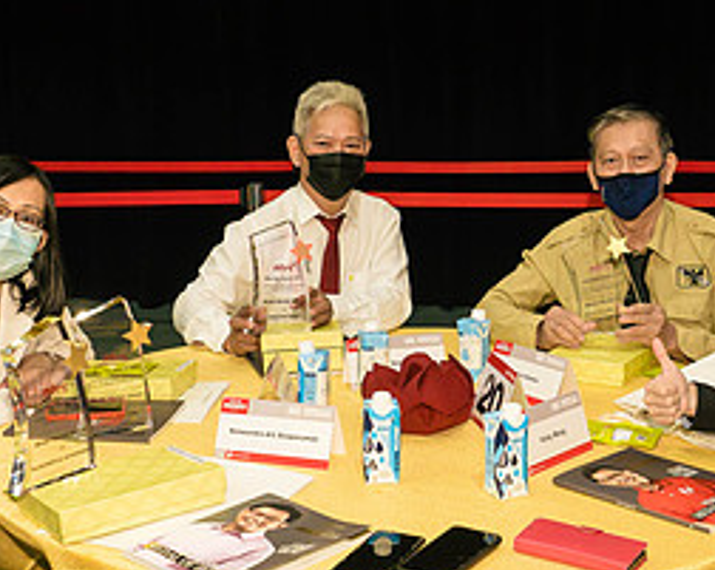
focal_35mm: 54
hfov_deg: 34.8
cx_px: 340
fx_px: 1141
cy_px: 318
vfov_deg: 28.0
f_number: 2.8
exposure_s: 1/60
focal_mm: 12
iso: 1000
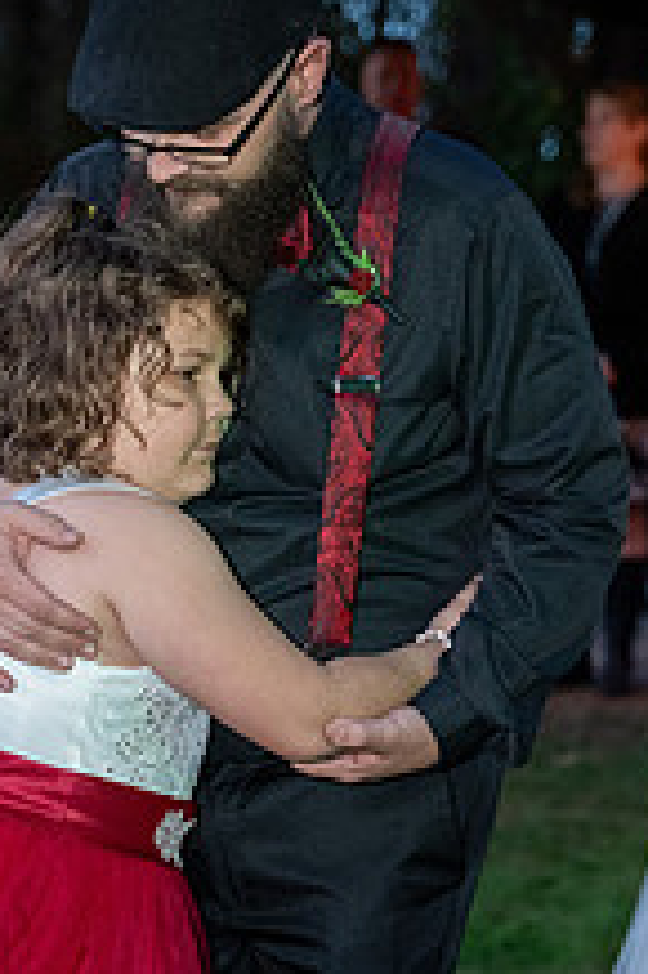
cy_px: 809
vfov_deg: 19.6
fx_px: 2785
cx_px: 127
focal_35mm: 103
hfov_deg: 13.2
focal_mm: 50
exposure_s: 1/60
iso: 9000
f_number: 2.8
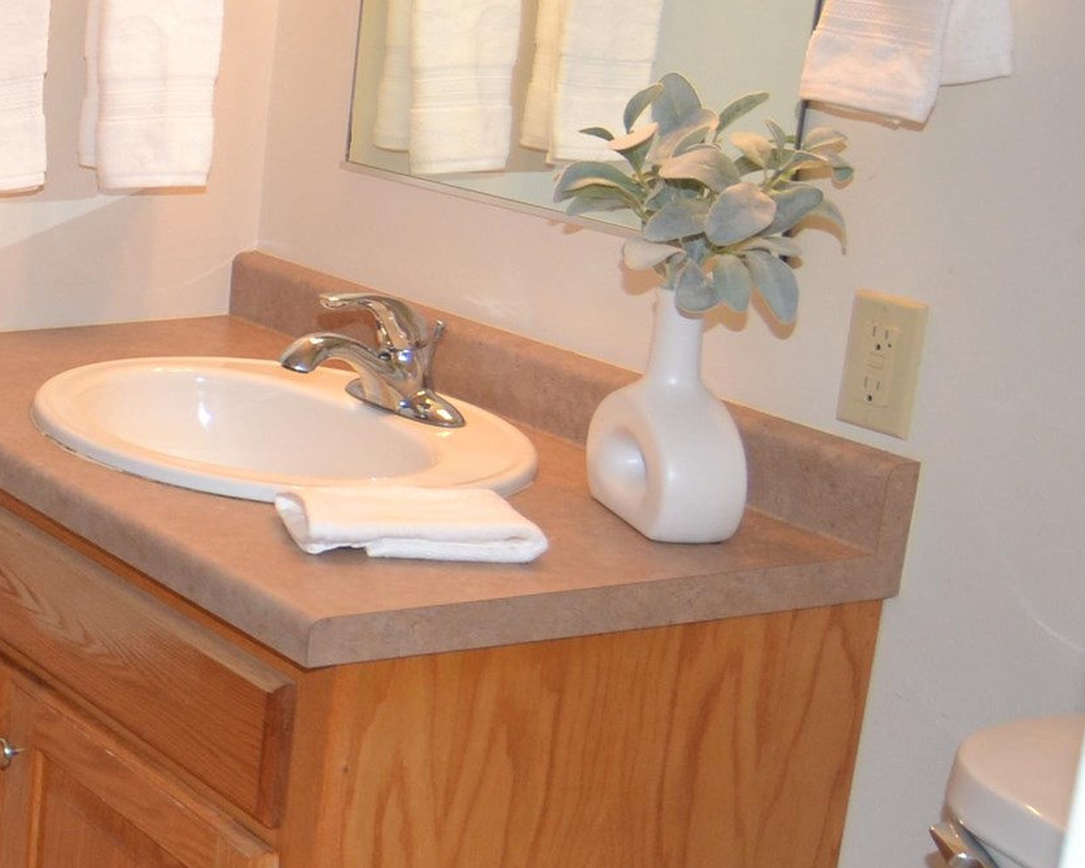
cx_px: -495
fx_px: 1991
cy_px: 390
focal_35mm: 62
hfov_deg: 24.5
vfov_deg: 24.6
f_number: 4
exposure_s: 1/60
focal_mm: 12
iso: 400
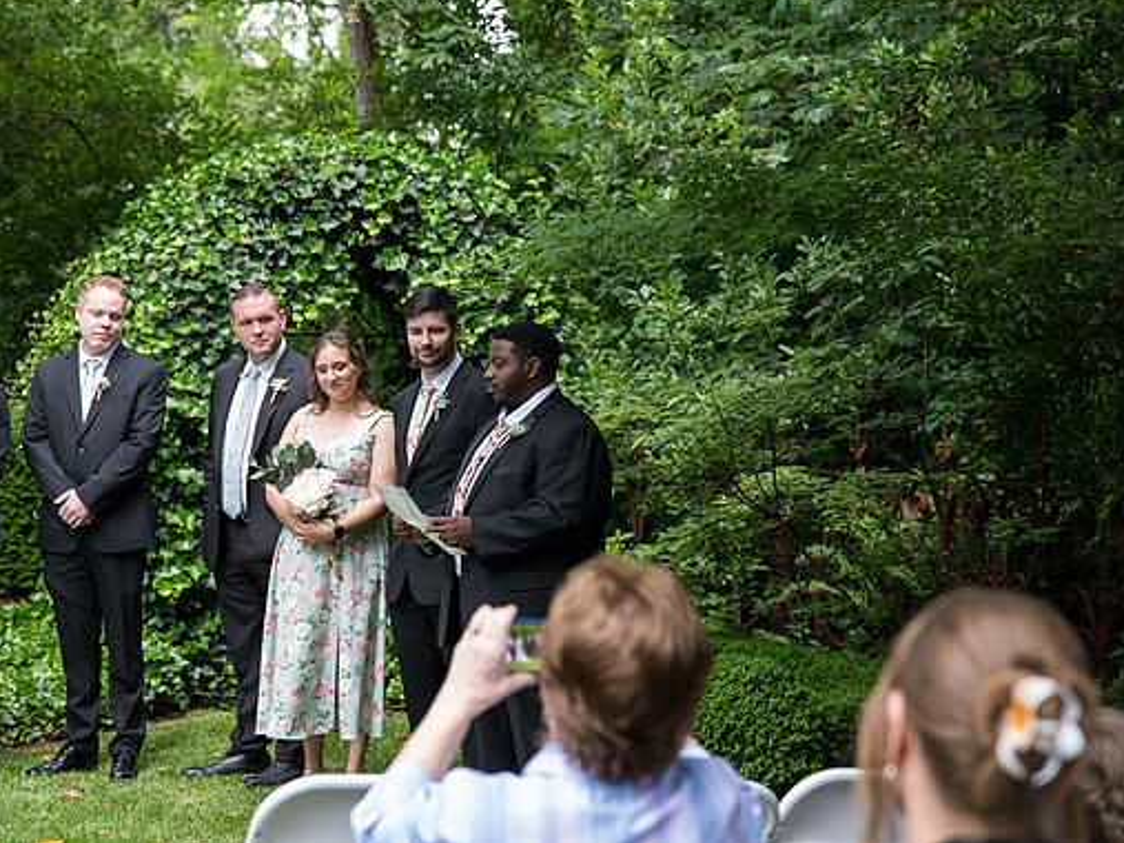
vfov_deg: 19.1
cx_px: 497
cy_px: 416
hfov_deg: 25.3
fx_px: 2500
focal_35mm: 77
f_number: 3.5
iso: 1000
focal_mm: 70
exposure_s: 1/400
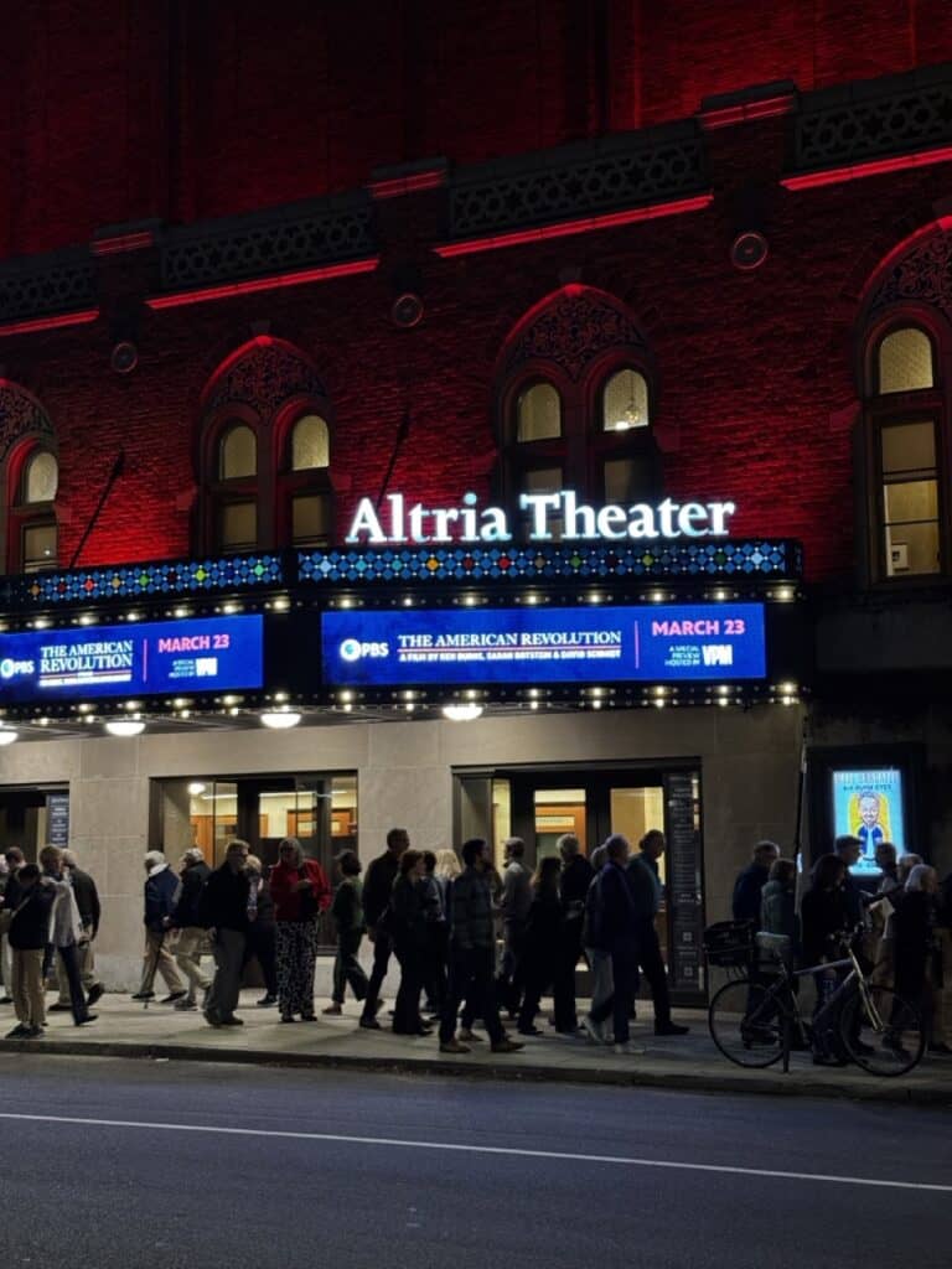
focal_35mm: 48
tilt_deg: +7.0
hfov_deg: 30.3
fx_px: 1760
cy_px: 634
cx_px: 476
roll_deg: +0.7
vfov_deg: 39.7
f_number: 1.78
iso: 250
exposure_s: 1/60
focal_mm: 6.76
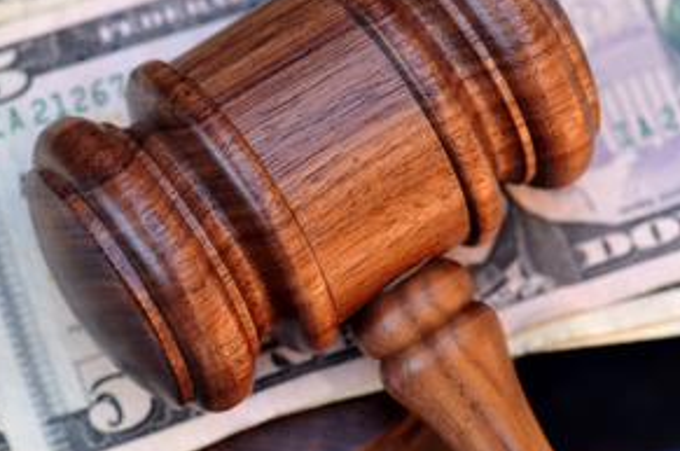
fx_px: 4332
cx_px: 207
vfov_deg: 6.0
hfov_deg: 9.0
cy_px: 278
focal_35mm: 230
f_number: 5.6
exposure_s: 1/80
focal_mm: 105
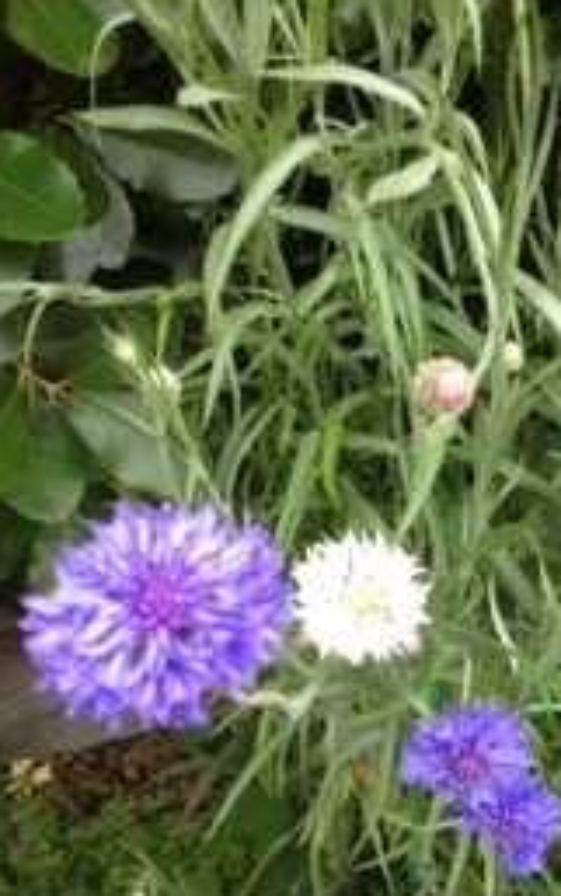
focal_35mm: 65
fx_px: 1587
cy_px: 551
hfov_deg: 19.6
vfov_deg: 31.4
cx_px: 523
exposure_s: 1/190
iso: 64
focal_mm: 4.28
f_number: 2.4
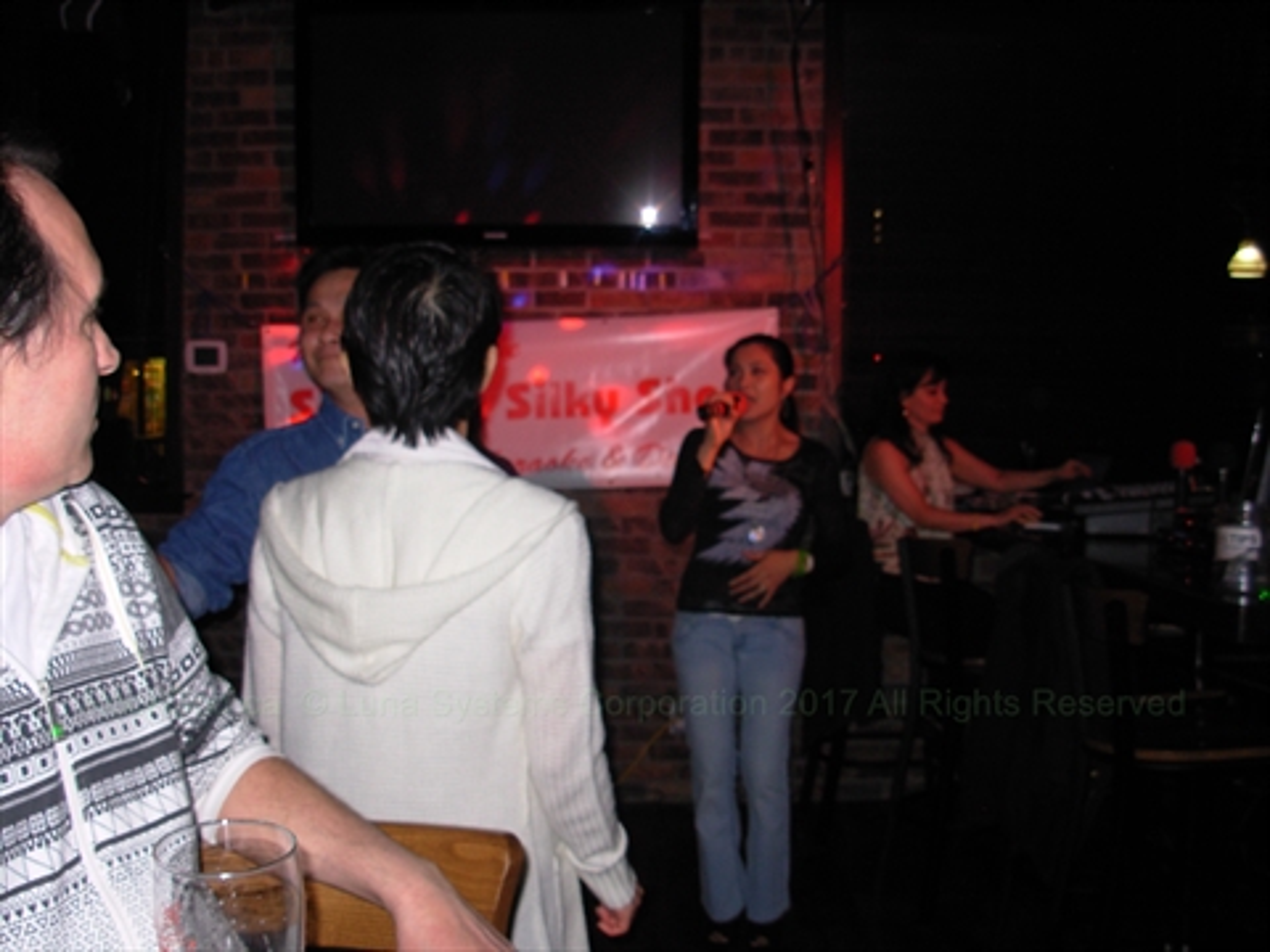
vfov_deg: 37.7
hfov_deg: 49.0
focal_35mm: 38
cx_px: 635
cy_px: 476
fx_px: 1394
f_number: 2.9
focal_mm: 6.3
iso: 50
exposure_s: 1/32
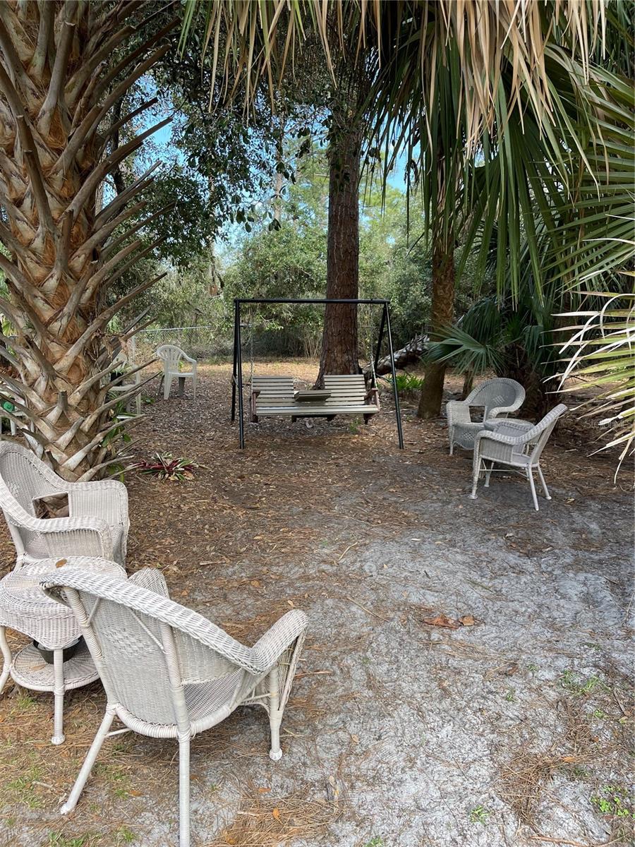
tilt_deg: -9.3
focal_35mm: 25
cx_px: 318
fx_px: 611
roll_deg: -0.9
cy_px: 424
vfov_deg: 69.4
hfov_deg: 54.9
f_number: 1.6
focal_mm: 5.1
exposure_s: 1/382
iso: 32
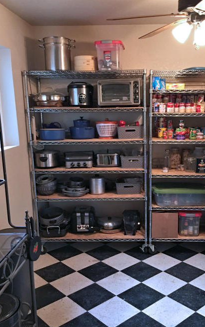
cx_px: 132
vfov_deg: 53.9
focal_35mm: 36
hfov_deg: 35.1
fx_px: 322
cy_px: 181
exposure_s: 1/15
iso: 100
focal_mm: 4.15
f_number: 2.2
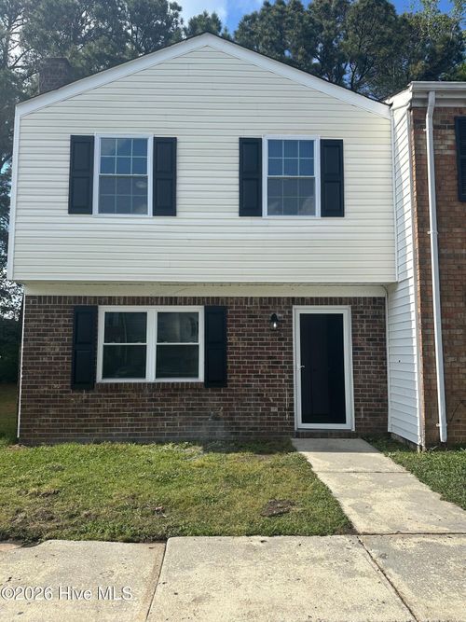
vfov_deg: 71.6
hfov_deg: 56.8
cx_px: 233
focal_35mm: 24
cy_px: 311
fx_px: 431
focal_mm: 6.86
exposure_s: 1/4762
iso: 80
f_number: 1.78
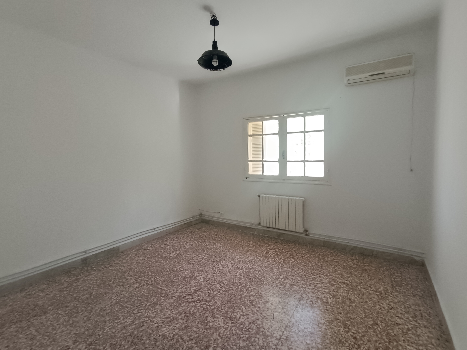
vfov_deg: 74.7
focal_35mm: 17
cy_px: 172
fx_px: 229
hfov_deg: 91.0
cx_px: 238
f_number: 2.2
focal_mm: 1.66
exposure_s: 1/50
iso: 352
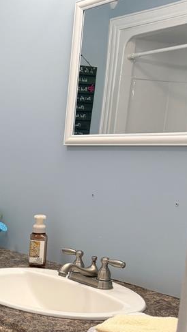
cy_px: 250
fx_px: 485
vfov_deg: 36.9
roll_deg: +1.3
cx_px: -132
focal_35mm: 55
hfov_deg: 18.1
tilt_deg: -12.5
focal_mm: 6.76
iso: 160
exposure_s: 1/120
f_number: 1.78
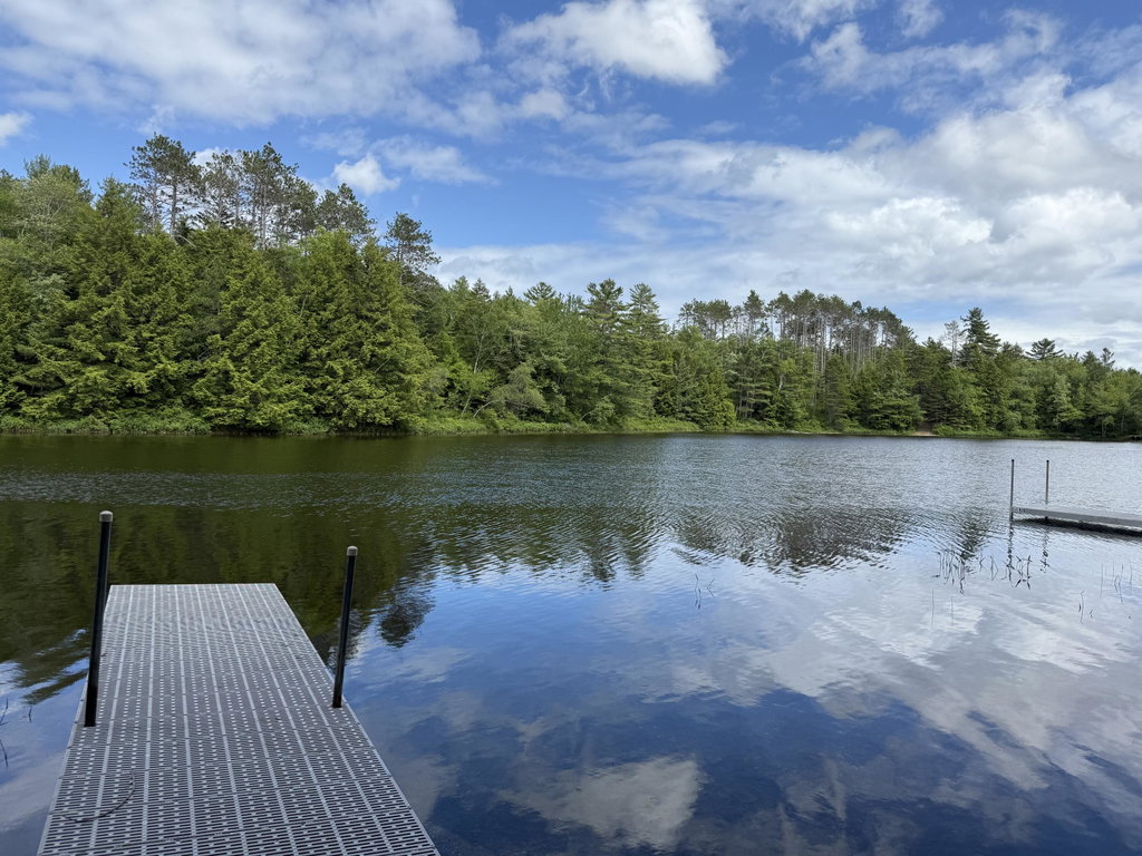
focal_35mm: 24
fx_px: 792
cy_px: 428
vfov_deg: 56.8
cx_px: 571
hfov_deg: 71.6
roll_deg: -1.2
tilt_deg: -0.9
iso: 80
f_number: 1.78
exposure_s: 1/3953
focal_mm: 6.76
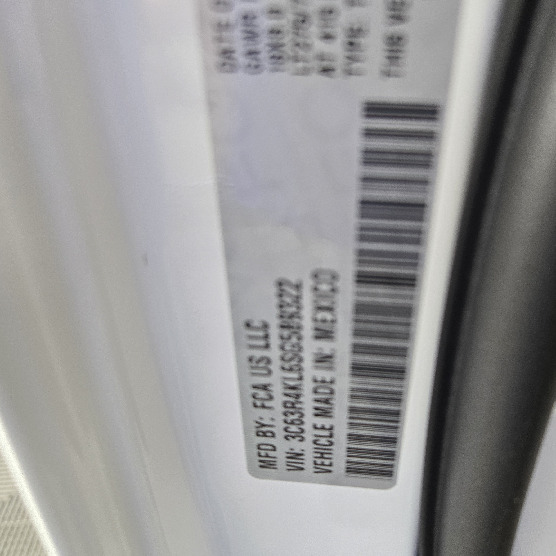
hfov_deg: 56.8
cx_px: 336
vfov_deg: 57.3
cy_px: 273
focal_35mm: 28
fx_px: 509
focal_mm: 5.4
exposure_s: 1/120
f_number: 1.8
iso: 250
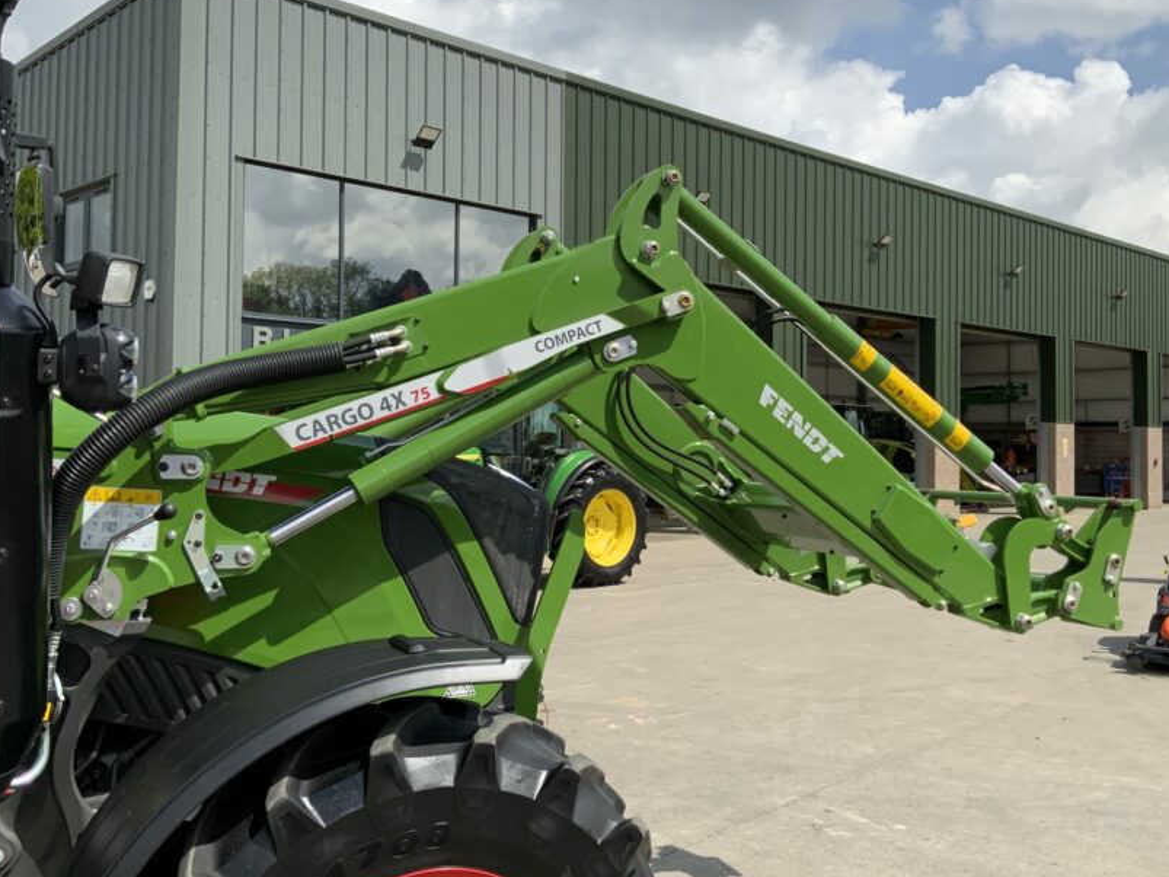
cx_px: 661
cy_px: 399
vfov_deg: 38.6
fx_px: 1249
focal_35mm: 37
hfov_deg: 50.0
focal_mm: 3
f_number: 1.8
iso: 16
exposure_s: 1/2801
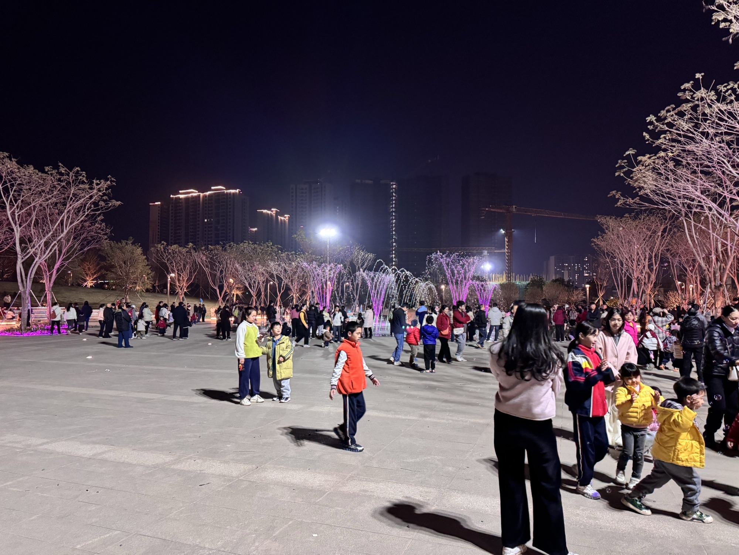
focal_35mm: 24
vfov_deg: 56.8
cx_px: 370
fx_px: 512
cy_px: 278
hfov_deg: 71.6
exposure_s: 1/33
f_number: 1.78
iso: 800
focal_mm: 6.76
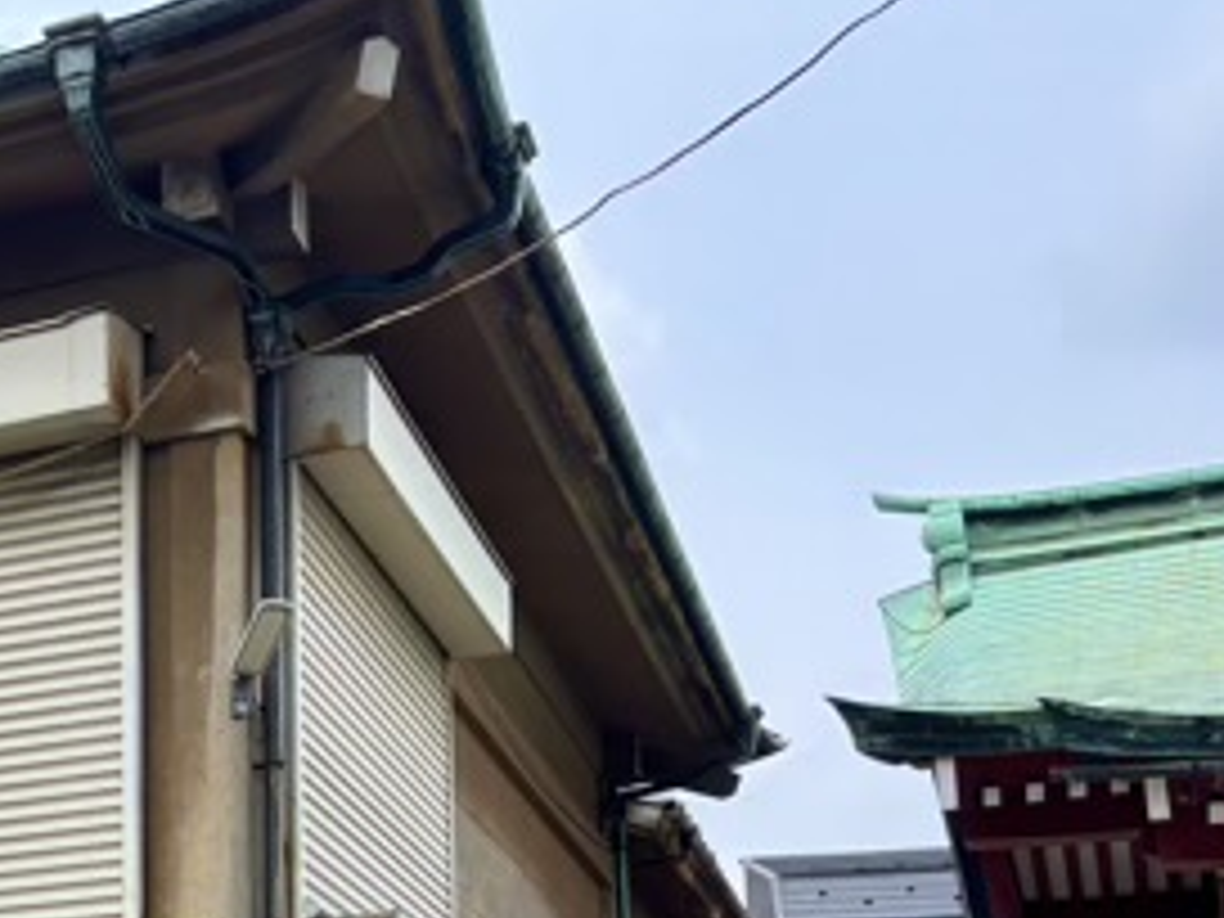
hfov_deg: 26.8
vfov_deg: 20.4
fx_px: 2369
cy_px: 1123
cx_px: -99
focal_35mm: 67
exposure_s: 1/1812
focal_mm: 5.96
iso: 50
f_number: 1.6
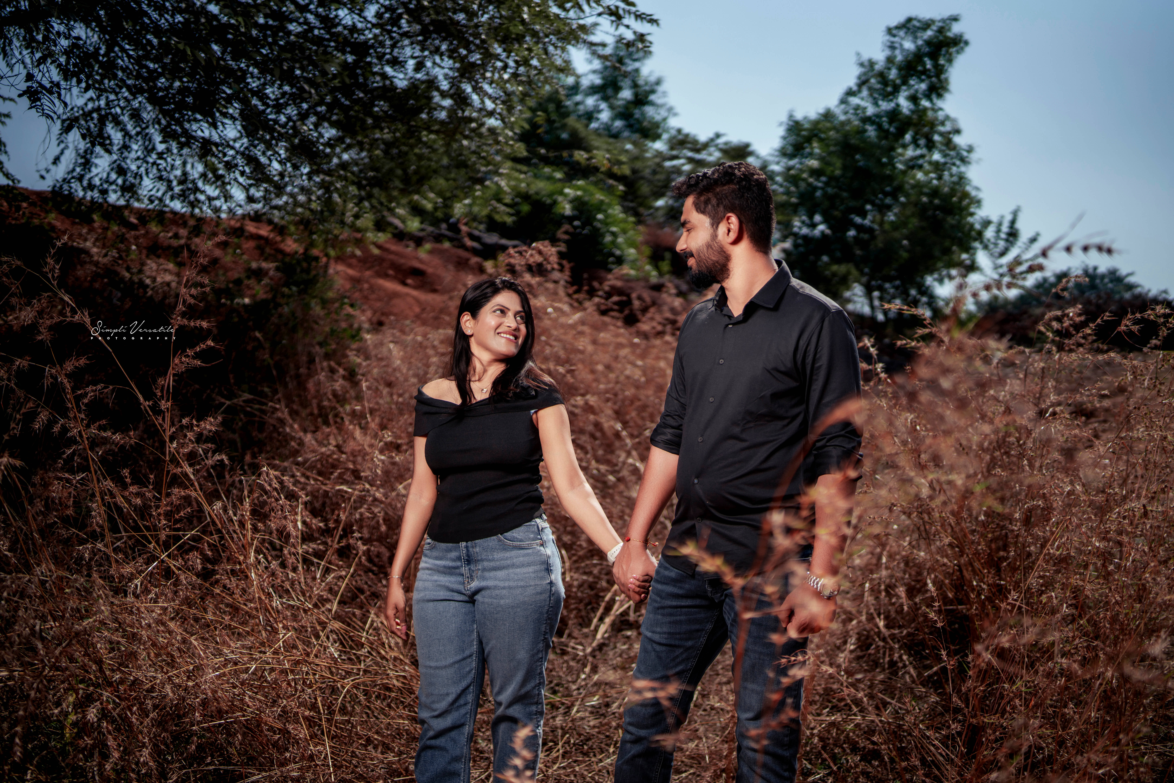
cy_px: 392
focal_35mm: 35
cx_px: 587
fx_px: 1141
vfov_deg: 37.9
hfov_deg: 54.4
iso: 64
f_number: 1.4
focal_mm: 35
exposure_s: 1/8000
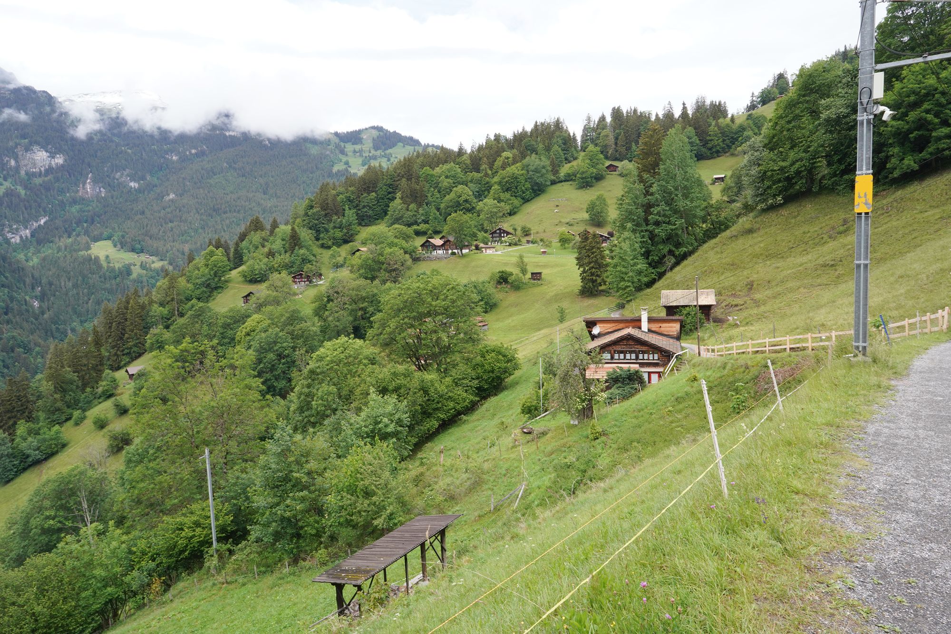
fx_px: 634
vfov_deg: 53.1
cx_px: 476
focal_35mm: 24
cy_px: 317
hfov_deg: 73.7
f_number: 14
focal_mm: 24
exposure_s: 1/100
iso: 400
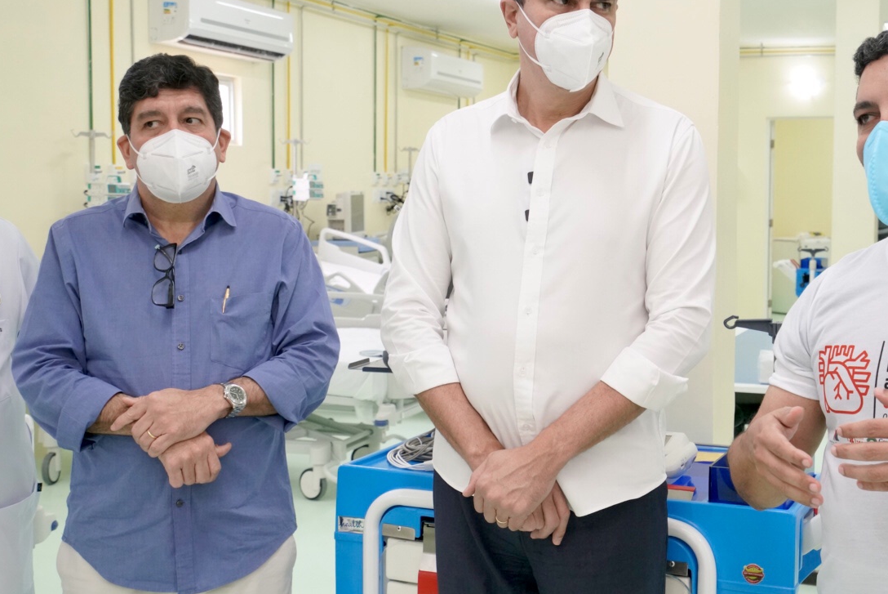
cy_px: 292
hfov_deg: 37.9
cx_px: 571
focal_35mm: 52
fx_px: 1283
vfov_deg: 26.0
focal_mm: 35
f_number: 7.1
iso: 3200
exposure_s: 1/125
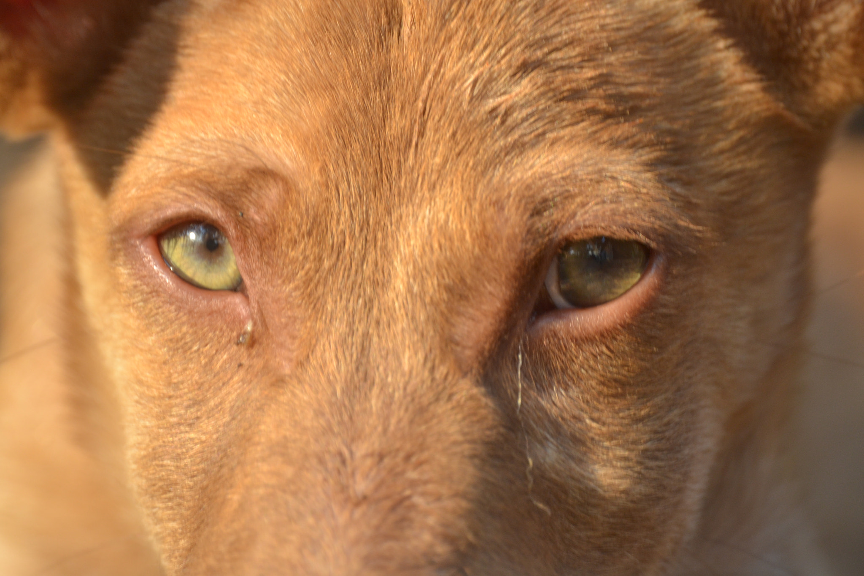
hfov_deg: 6.9
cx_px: 432
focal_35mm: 300
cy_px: 288
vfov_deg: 4.6
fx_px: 7199
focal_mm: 200
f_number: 5.6
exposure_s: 1/125
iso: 400
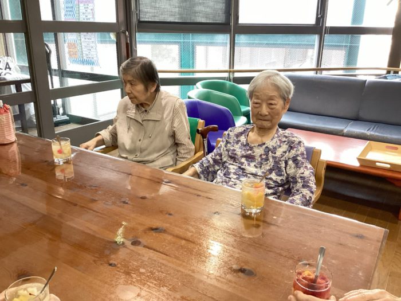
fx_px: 359
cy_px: 150
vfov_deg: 45.4
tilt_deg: -18.8
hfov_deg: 58.4
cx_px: 200
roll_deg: -0.8
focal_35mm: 31
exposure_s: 1/60
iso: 200
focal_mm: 3.3
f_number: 2.4
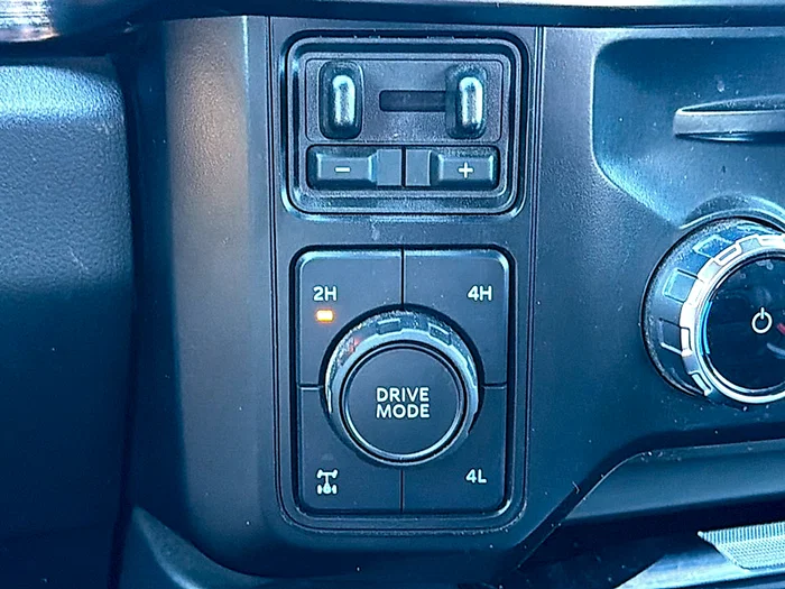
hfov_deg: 39.7
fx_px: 1089
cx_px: 392
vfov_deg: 30.3
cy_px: 294
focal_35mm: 48
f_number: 1.78
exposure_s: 1/40
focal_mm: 6.76
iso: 400
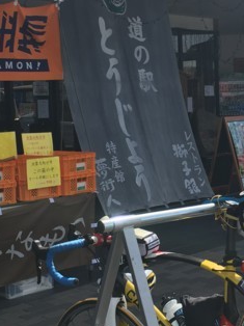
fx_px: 696
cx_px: 191
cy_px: 148
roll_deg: +2.4
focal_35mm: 74
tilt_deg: -3.2
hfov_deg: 19.7
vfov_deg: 26.3
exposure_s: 1/1183
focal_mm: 4.15
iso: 25
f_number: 2.2
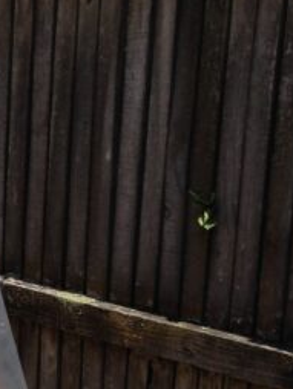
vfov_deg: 14.7
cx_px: -215
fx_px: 1498
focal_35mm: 133
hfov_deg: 10.6
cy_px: 352
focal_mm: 4.12
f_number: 2.4
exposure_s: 1/1391
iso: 50
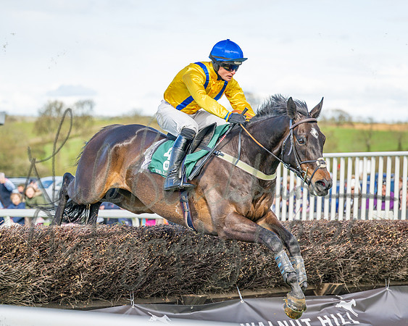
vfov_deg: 11.9
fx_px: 1559
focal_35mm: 129
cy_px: 193
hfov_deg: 14.9
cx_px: 206
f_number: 2.8
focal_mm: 97
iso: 200
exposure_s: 1/1600
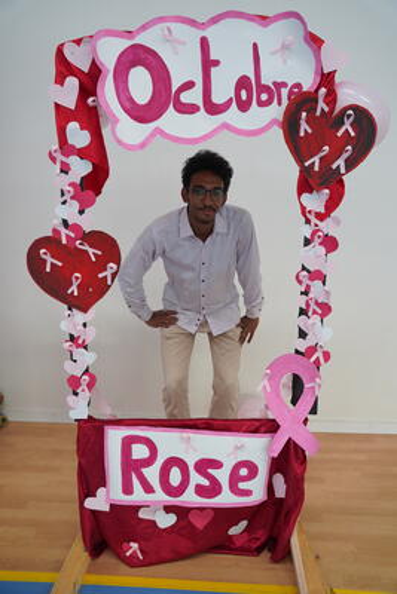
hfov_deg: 38.8
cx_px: 198
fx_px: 564
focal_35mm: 34
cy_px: 297
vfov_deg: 55.6
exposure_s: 1/160
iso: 1600
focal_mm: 34.1
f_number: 4
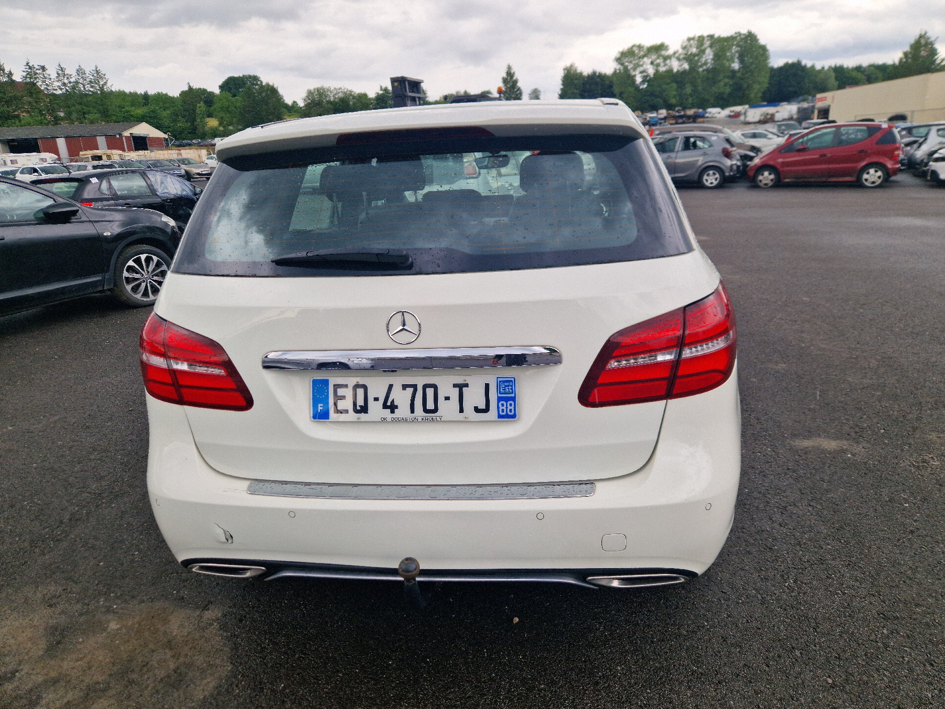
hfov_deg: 73.9
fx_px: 628
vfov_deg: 58.9
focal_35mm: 23
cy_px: 354
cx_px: 472
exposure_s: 1/588
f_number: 1.8
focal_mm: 5.4
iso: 50
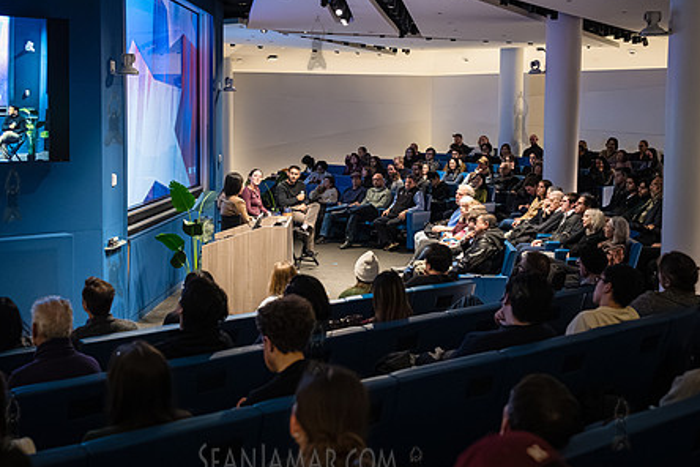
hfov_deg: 42.7
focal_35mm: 46
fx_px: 894
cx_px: 315
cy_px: 194
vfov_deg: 29.2
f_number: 3.2
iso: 8000
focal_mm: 35
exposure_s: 1/250
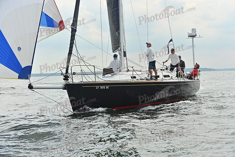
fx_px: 457
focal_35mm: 70
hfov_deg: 28.8
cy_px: 78
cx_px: 118
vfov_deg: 19.5
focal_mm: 70
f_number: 6.3
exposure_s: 1/1600
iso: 320
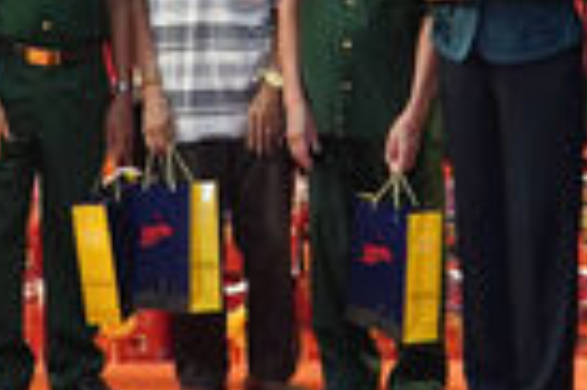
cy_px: -124
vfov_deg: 9.9
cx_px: 343
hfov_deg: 15.1
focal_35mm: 136
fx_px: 2214
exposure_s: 1/50
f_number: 4.5
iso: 1600
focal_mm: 23
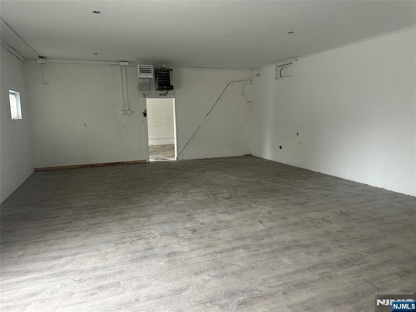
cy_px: 156
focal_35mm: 24
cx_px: 208
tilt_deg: -8.6
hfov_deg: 71.6
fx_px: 288
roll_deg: +1.0
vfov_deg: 56.8
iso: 250
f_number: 1.78
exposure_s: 1/71
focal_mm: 6.86
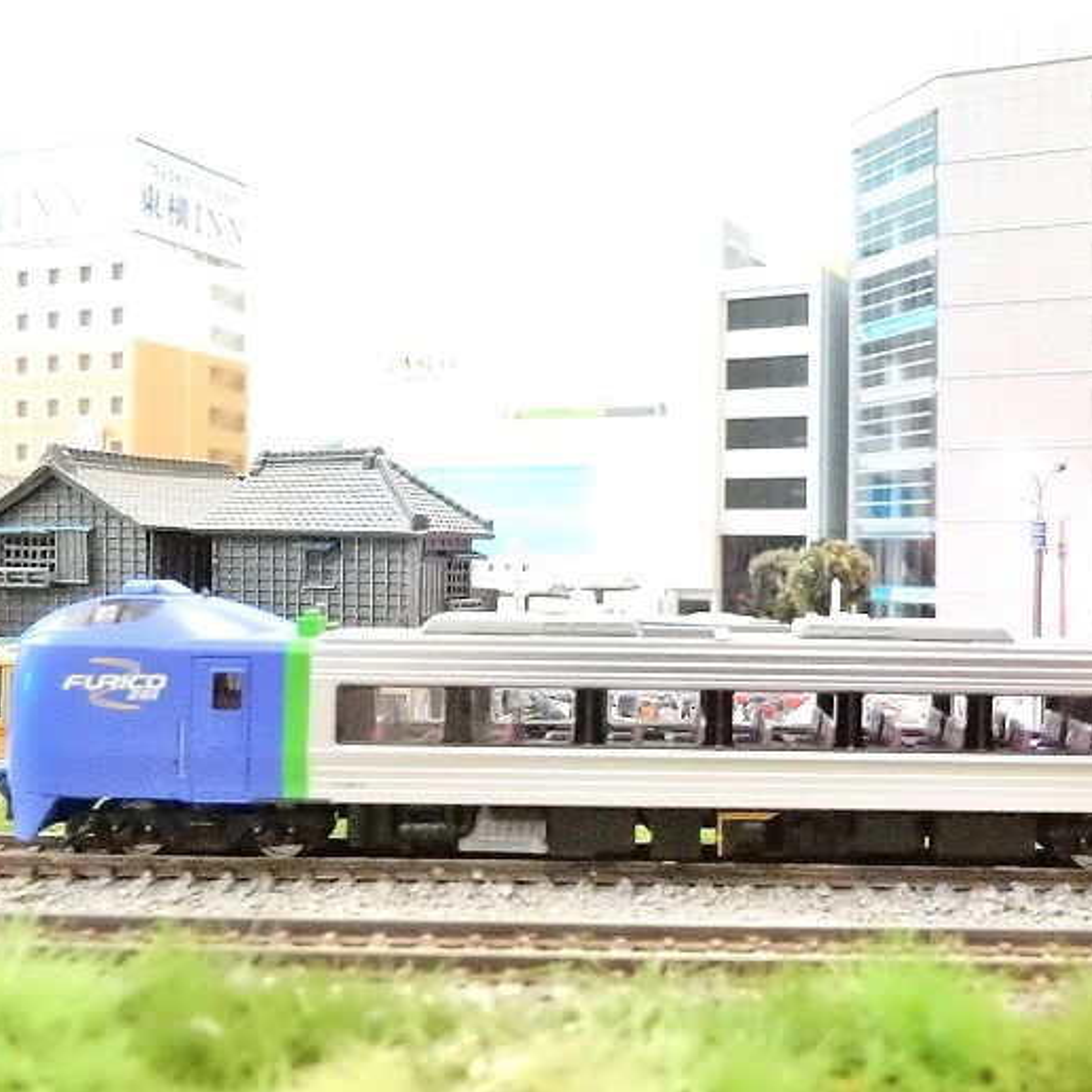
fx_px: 1285
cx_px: 660
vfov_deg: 46.0
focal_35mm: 36
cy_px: 551
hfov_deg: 45.8
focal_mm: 5.4
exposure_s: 1/60
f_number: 4
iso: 3200
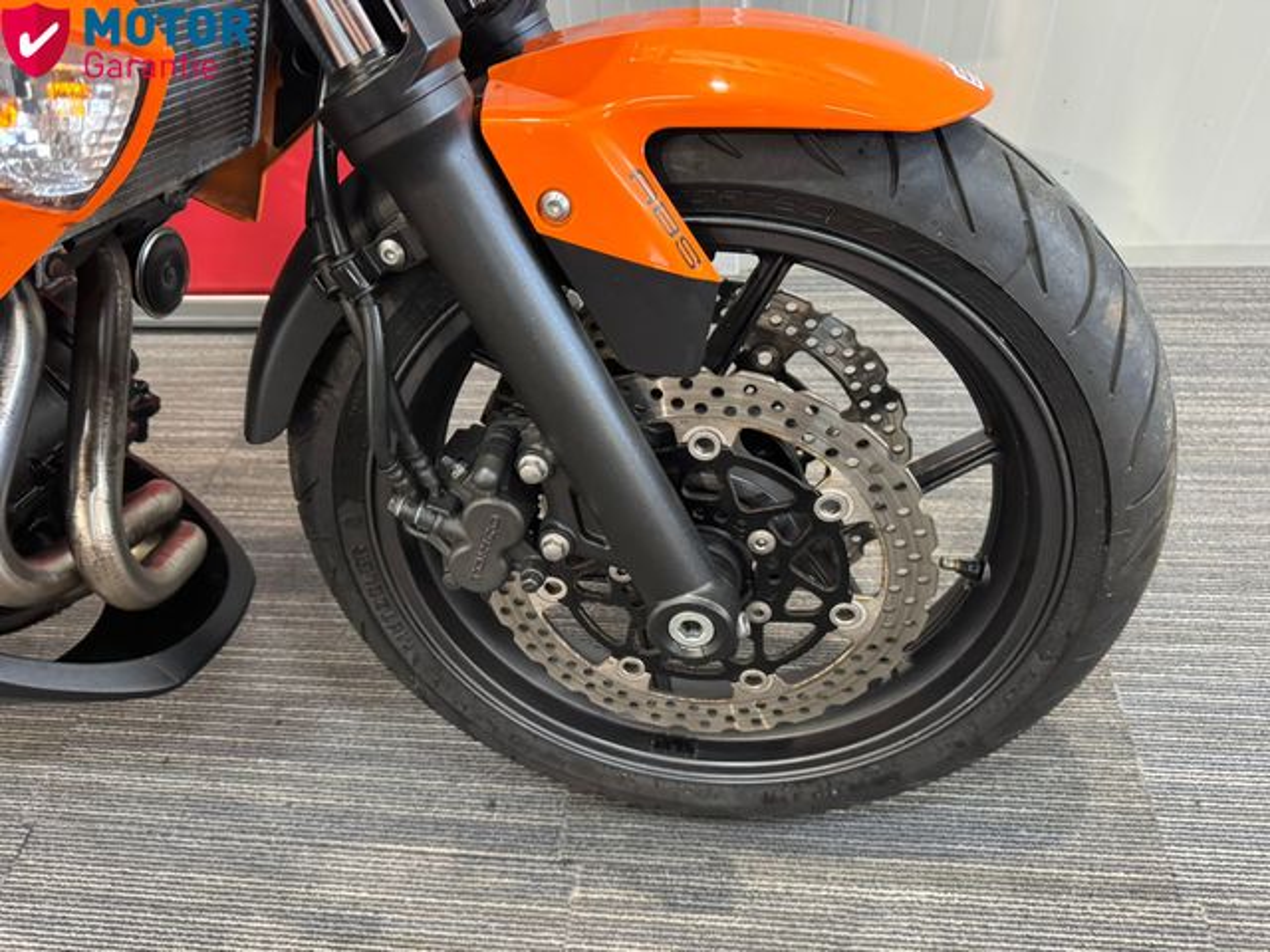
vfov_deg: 56.8
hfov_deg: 71.6
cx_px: 635
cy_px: 476
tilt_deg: -44.5
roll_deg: +5.3
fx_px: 881
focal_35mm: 24
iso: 800
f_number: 1.78
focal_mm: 6.76
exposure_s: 1/33
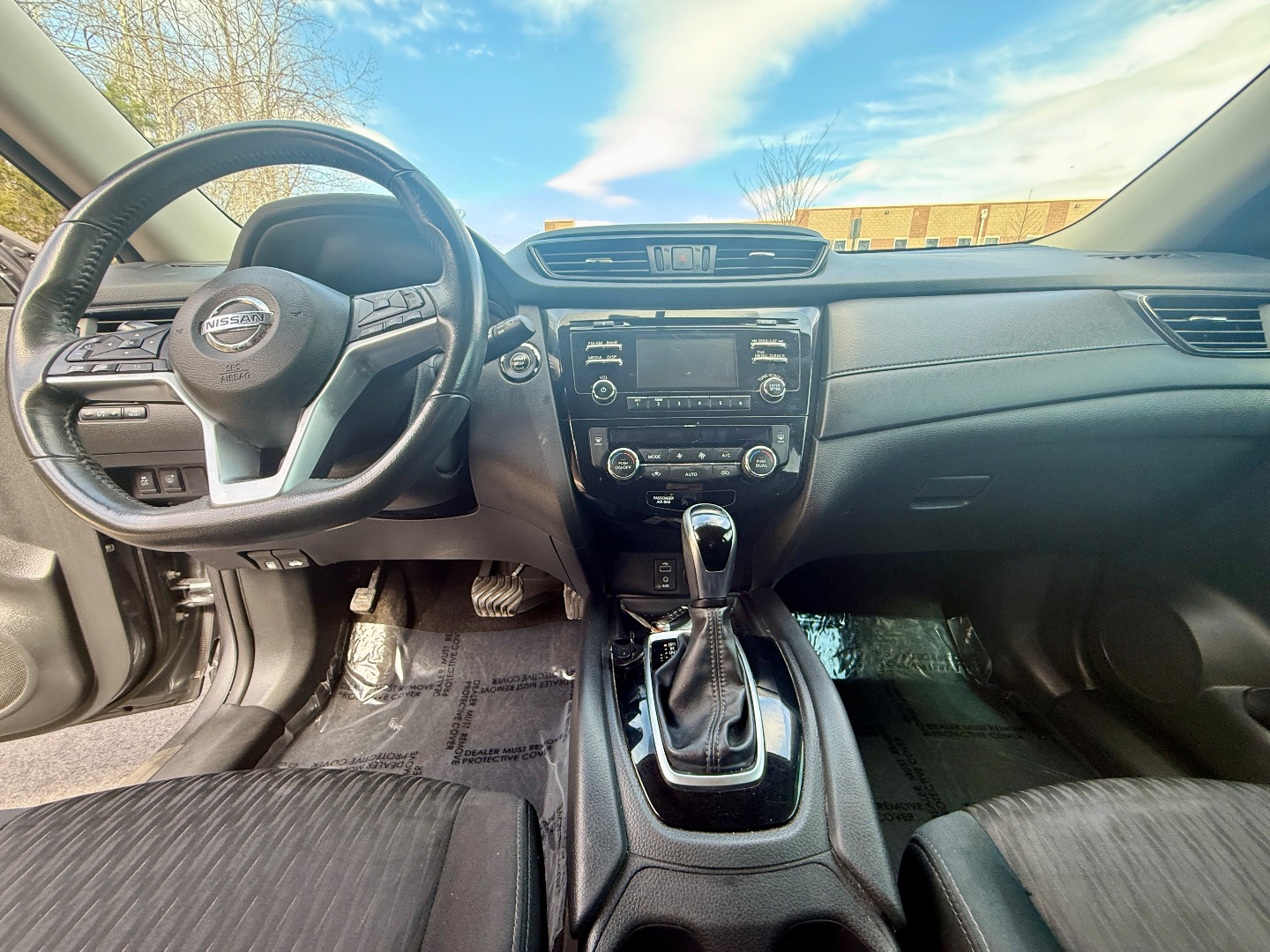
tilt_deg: -17.8
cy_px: 476
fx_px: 514
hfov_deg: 102.1
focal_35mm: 14
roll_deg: -1.8
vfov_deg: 85.7
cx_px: 635
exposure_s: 1/99
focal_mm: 2.22
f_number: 2.2
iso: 200
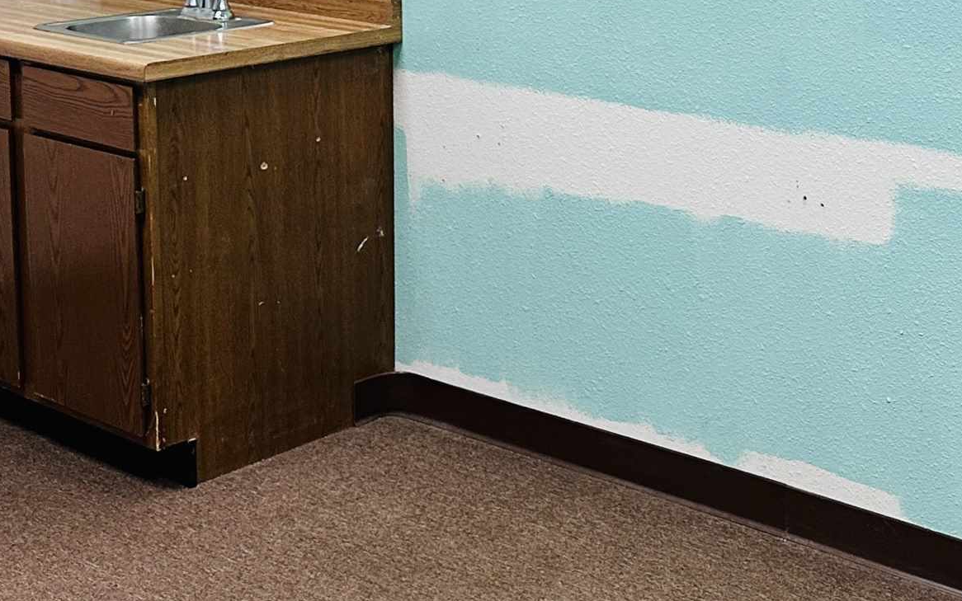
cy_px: -63
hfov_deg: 29.8
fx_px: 1757
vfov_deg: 18.7
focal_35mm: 67
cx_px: 790
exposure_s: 1/60
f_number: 1.78
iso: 200
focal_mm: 6.86
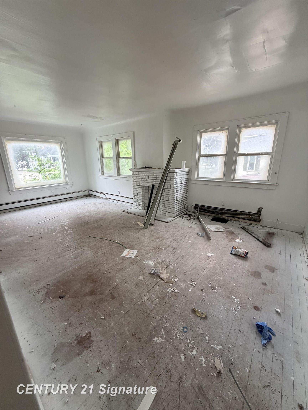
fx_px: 166
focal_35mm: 14
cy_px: 205
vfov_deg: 102.1
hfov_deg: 85.7
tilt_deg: -15.3
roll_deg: +0.3
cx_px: 154
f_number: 2.2
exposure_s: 1/121
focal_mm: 2.22
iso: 250
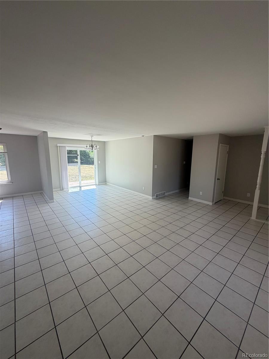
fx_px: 145
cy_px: 180
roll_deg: +0.6
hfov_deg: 85.7
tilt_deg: -9.8
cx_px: 134
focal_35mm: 14
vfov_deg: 102.1
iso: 64
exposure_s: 1/121
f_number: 2.2
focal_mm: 2.22
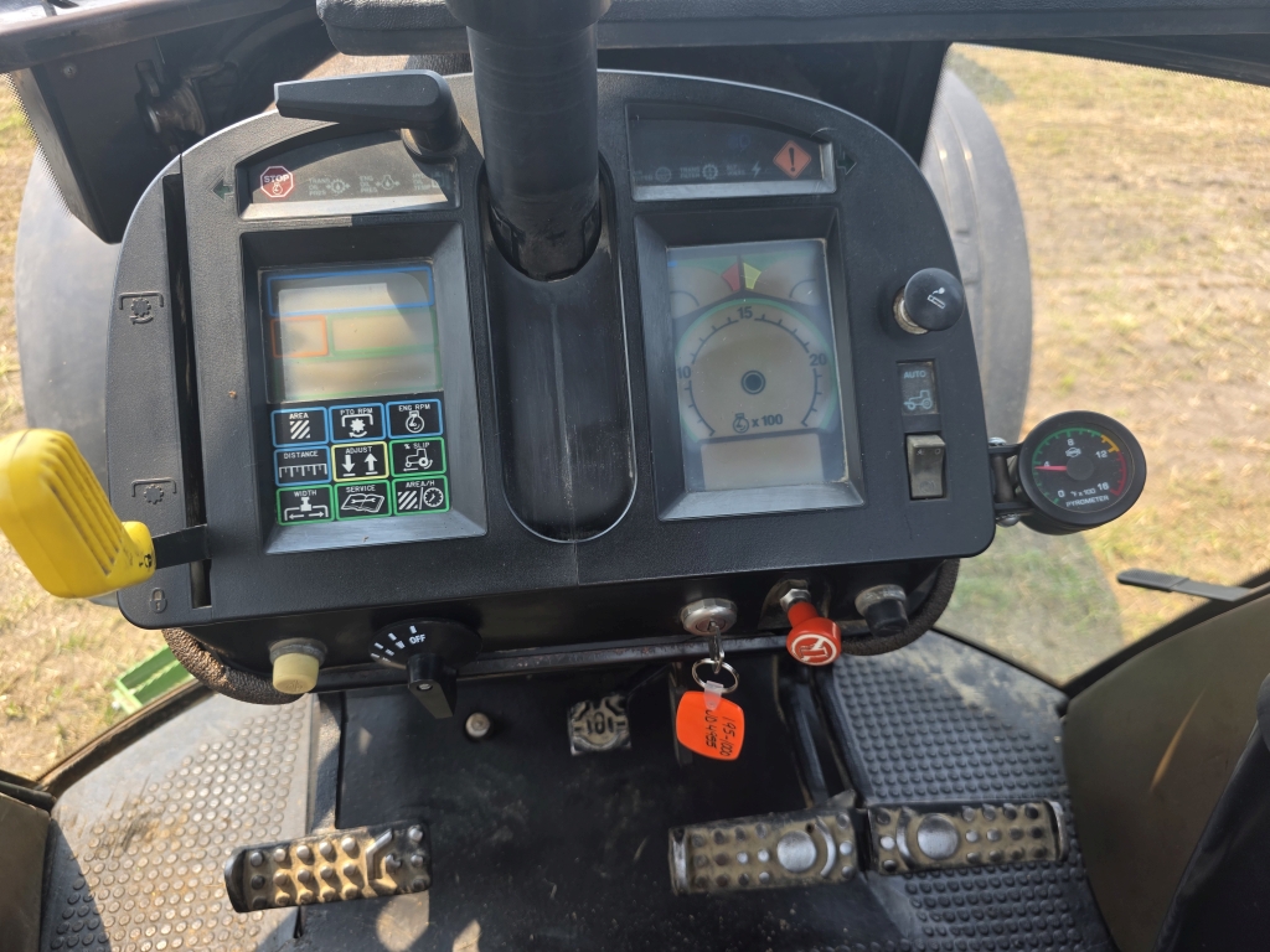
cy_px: 476
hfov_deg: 73.9
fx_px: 844
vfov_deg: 58.9
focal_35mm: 23
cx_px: 635
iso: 40
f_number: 1.7
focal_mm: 6.3
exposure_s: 1/359
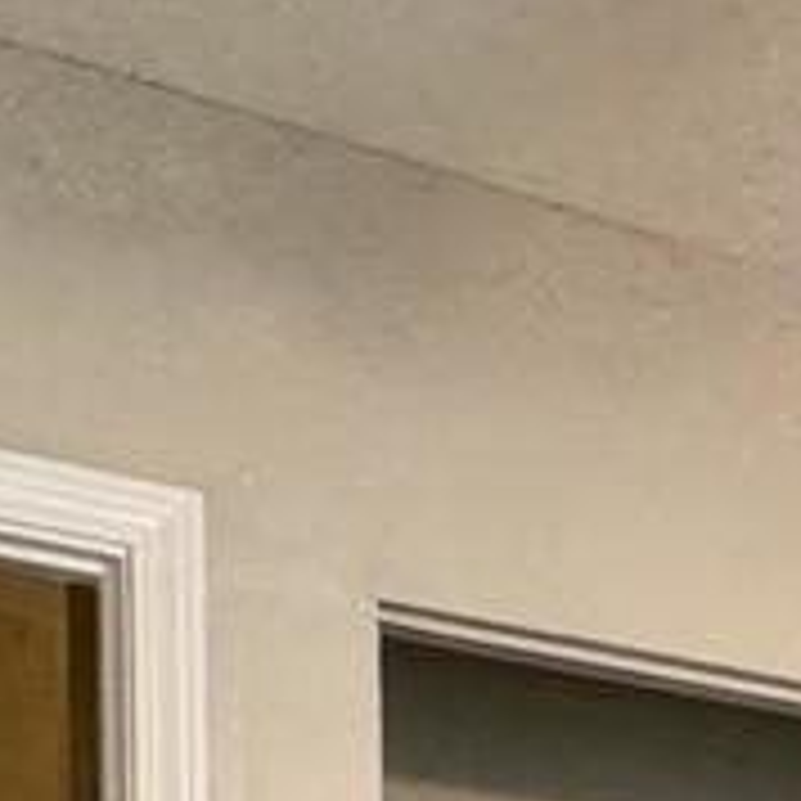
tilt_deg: -4.2
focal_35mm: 100
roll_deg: -1.4
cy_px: 1620
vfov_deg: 14.4
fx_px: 2618
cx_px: 1498
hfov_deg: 14.9
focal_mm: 2.22
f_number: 2.2
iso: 250
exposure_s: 1/60
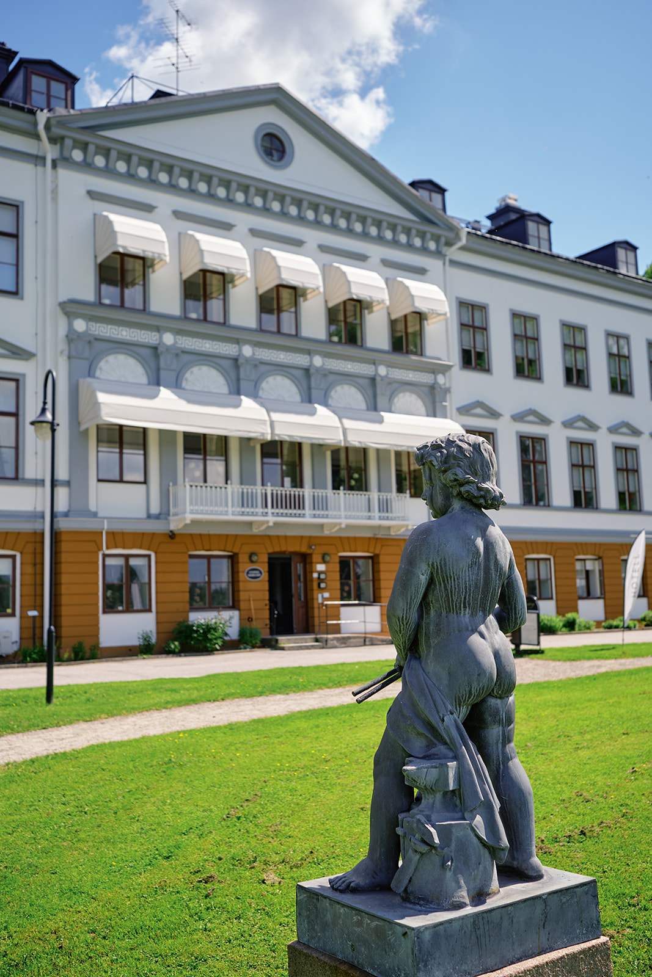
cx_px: 326
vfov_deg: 54.4
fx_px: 951
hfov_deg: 37.9
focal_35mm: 35
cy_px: 488
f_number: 2.5
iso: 125
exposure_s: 1/1600
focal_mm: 23
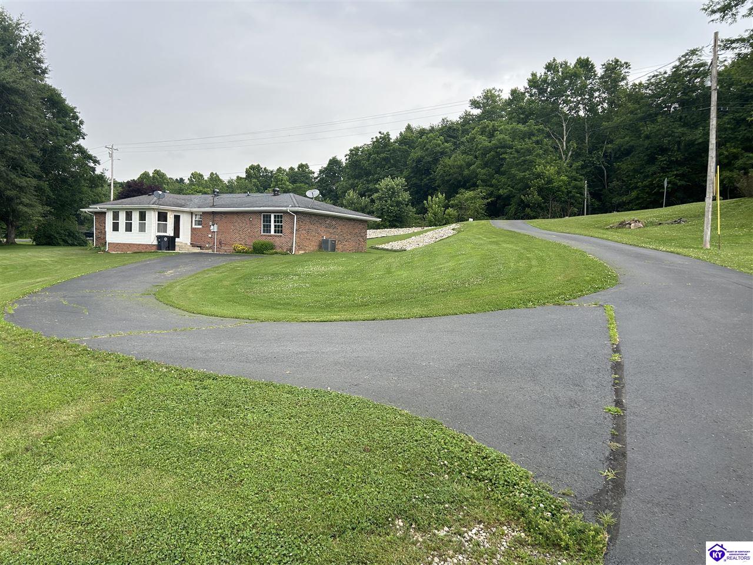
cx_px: 376
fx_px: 566
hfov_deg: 67.3
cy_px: 282
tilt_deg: -3.6
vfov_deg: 53.1
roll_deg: -2.1
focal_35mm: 26
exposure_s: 1/231
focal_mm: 5.7
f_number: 1.5
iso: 40
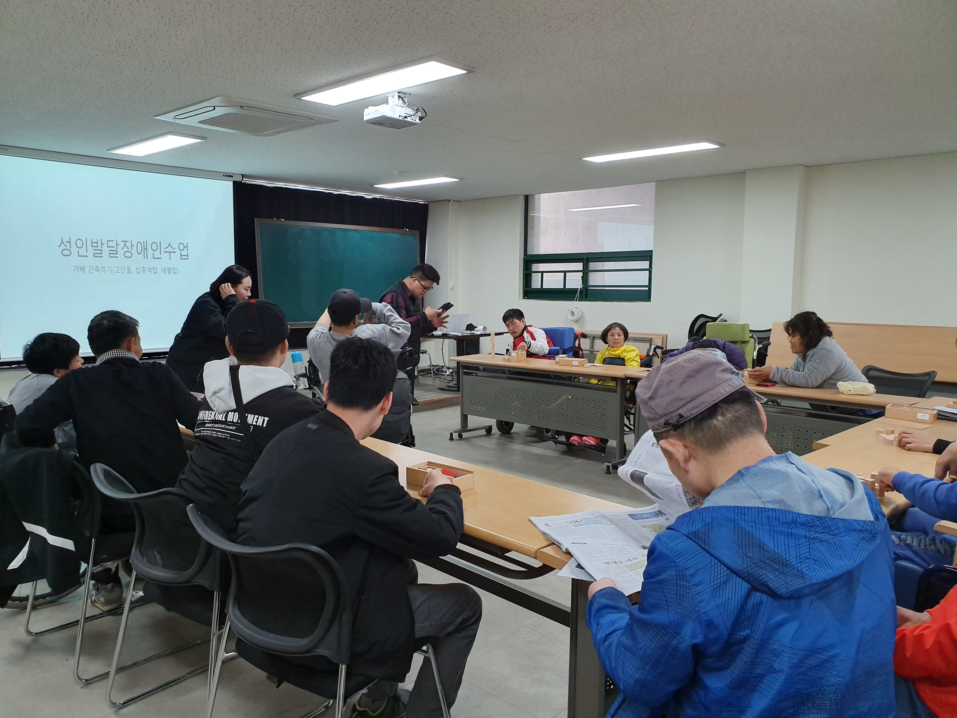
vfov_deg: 53.1
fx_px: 719
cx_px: 478
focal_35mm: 26
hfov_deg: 67.3
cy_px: 359
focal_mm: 4.32
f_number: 2.4
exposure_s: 1/120
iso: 200
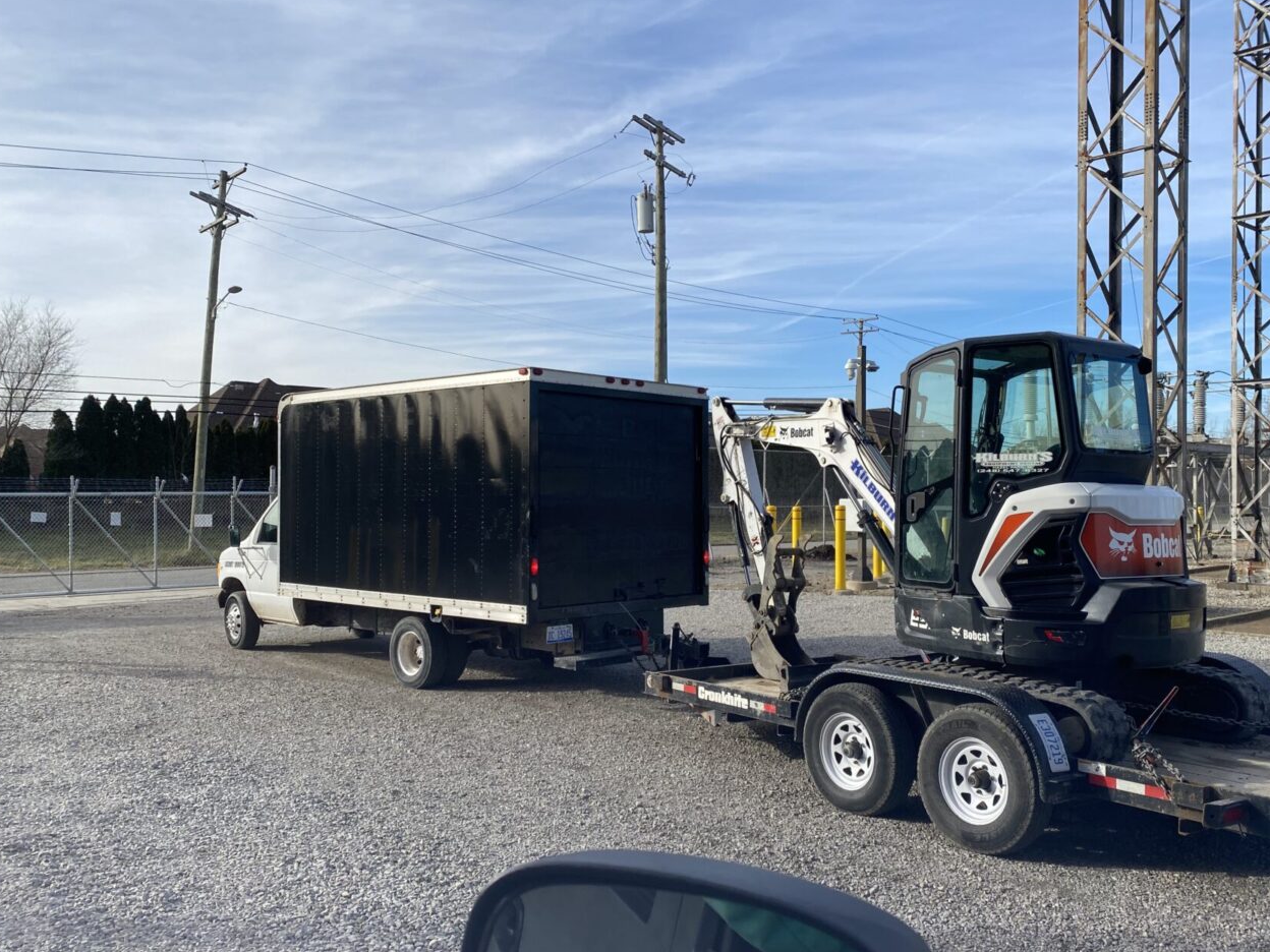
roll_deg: +0.9
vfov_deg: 46.8
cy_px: 510
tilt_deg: -2.4
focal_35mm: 30
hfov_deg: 59.9
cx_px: 686
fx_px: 1101
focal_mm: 4.25
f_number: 1.8
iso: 32
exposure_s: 1/2141
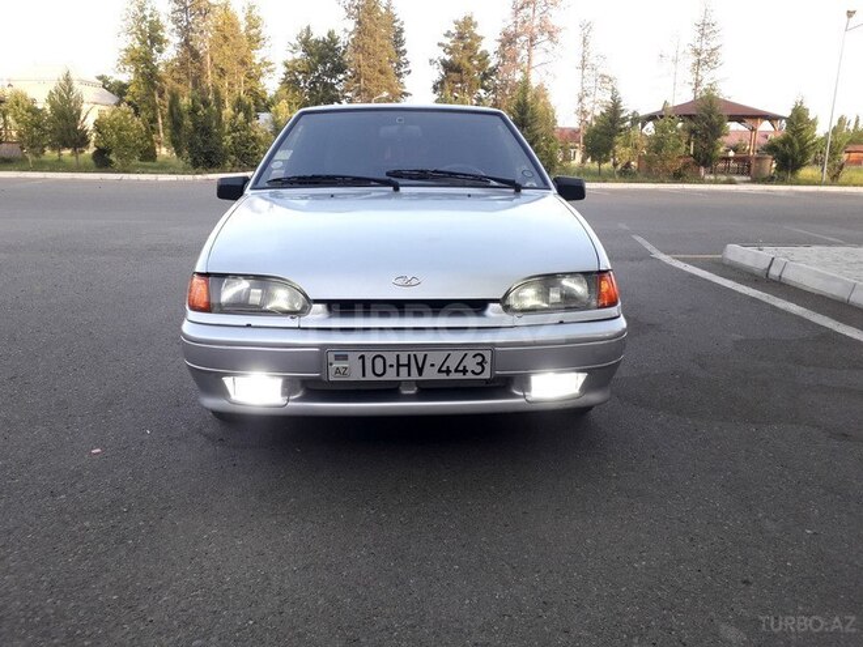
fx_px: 673
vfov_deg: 51.4
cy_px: 324
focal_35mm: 27
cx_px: 432
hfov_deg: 65.3
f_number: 1.9
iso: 40
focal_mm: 3.6
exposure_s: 1/109
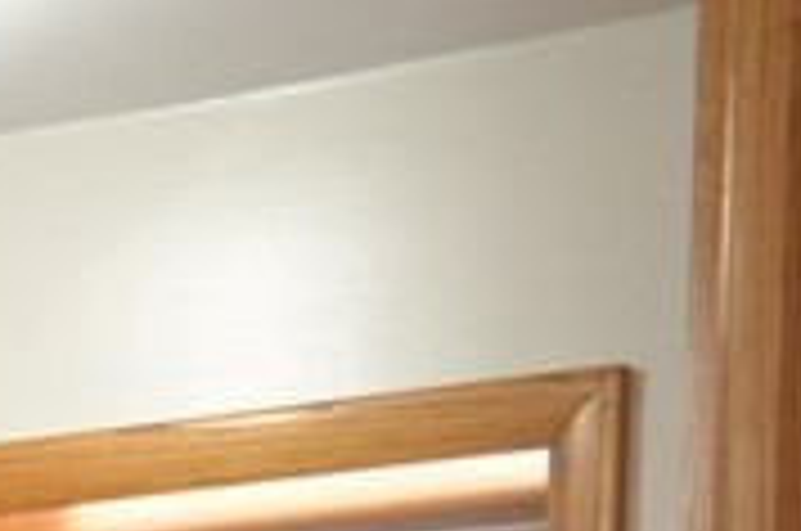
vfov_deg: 7.4
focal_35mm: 165
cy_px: 1548
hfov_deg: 11.2
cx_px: -860
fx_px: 3665
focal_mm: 18
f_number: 3.5
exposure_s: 1/25
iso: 400
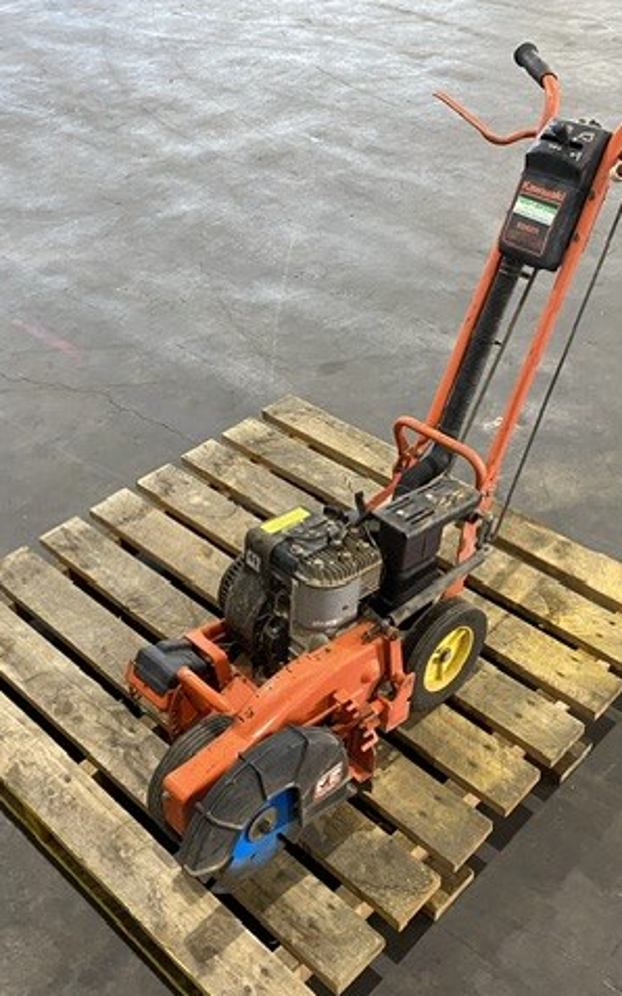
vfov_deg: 52.8
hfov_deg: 34.4
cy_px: 499
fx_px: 1004
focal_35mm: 37
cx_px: 346
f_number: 1.8
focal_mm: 4.25
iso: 250
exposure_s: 1/50
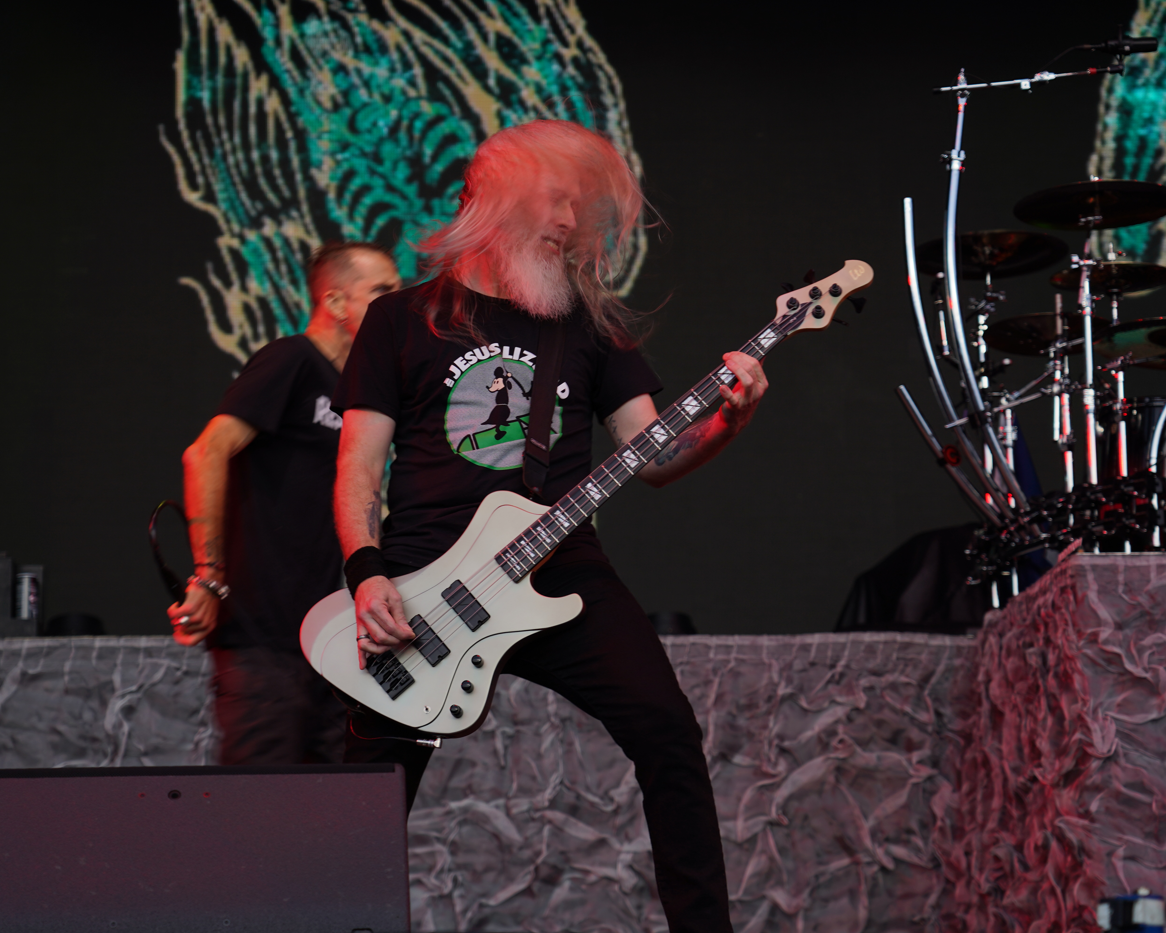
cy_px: 469
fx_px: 2864
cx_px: 546
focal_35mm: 83
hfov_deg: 23.0
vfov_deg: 18.5
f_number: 4.5
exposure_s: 1/100
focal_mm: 73
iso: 100
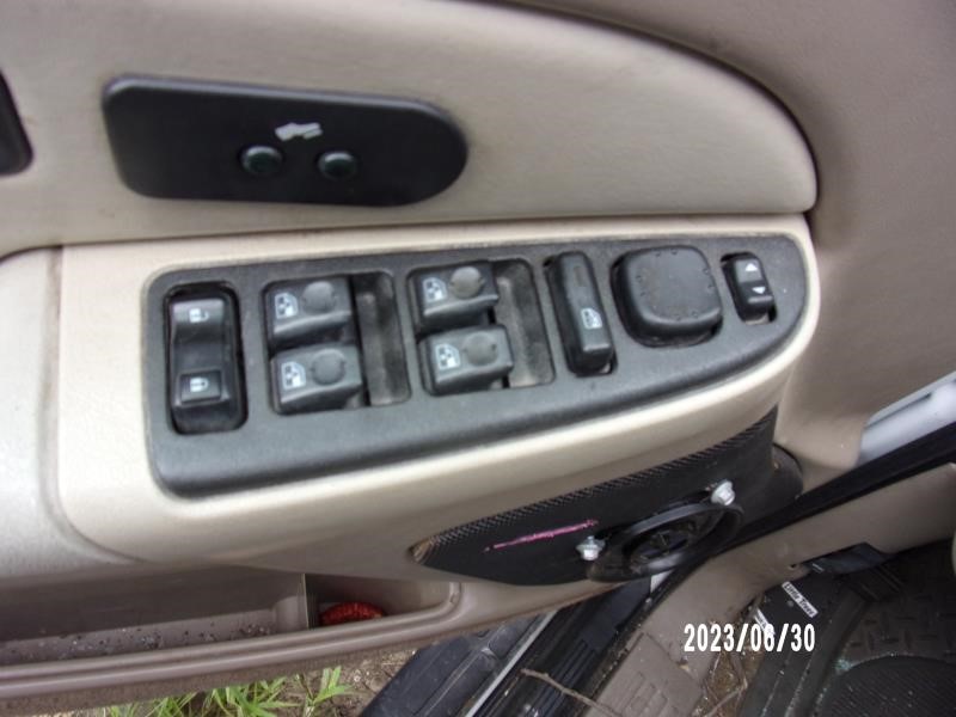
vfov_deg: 56.8
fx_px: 663
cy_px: 358
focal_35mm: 24
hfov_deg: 71.6
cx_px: 478
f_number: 3.3
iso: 80
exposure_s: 1/120
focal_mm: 4.3
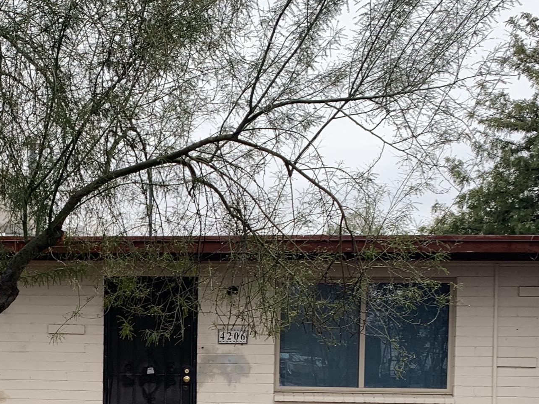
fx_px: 950
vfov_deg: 23.1
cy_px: 395
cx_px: 112
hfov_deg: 30.9
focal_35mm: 61
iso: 25
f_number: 1.8
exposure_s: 1/232
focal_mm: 4.25
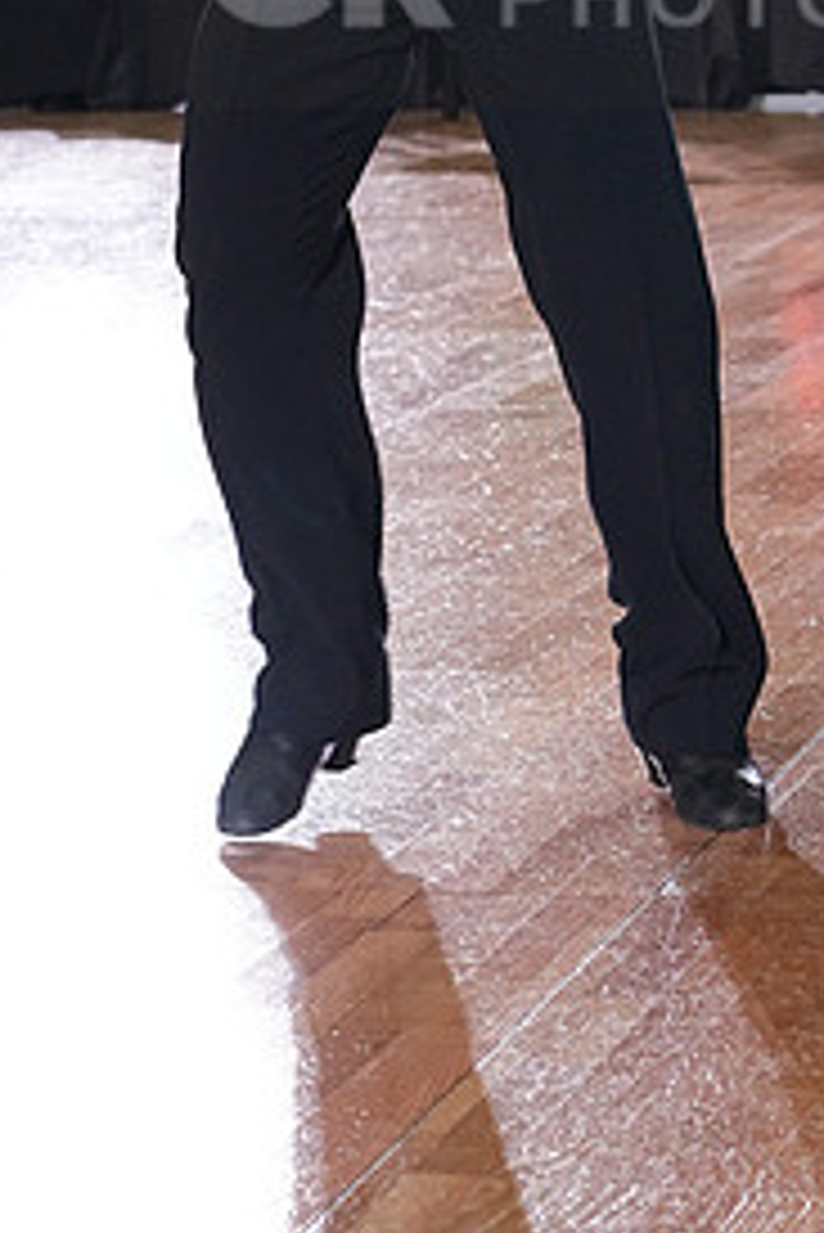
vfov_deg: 13.6
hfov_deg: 9.2
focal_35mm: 148
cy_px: -40
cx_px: 772
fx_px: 5075
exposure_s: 1/320
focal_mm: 70
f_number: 6.3
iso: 5000
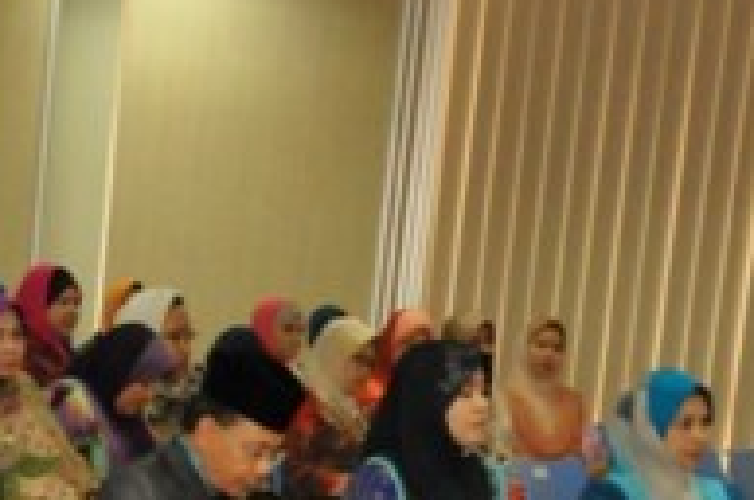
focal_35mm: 169
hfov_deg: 12.0
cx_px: -10
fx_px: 3534
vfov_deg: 8.0
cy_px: 688
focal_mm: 36
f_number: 4.5
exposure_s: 1/125
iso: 3200
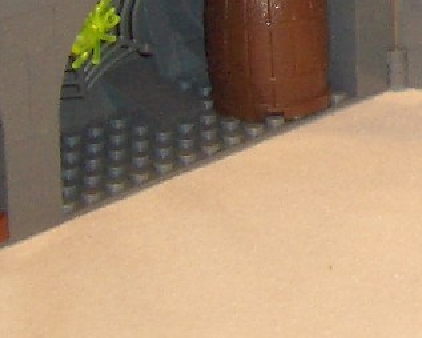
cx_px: 799
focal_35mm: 186
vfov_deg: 7.8
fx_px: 2324
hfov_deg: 9.8
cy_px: -459
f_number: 2.6
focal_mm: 5.8
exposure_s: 1/60
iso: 100
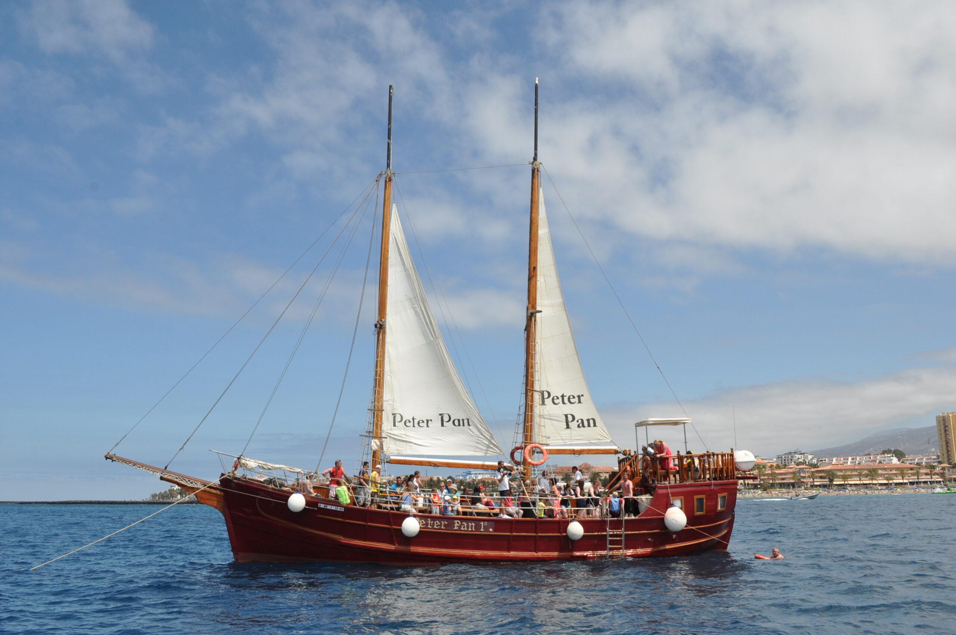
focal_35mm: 33
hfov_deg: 57.3
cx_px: 478
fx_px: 875
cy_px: 318
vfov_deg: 39.9
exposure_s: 1/500
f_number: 11
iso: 400
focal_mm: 22
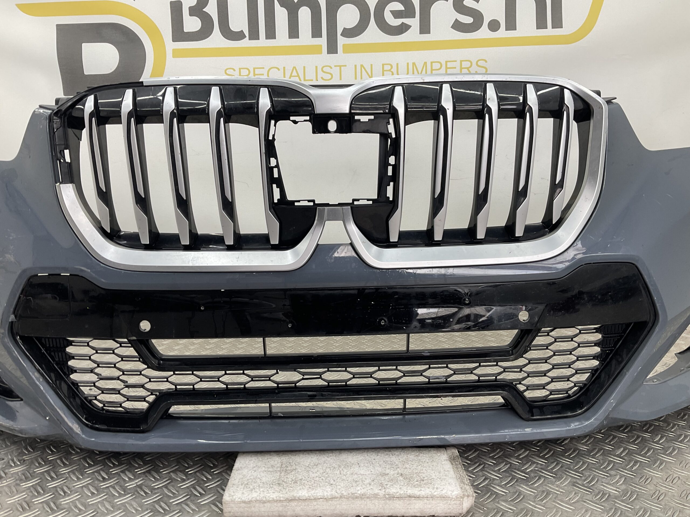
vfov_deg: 48.2
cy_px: 258
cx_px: 345
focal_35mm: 29
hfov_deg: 61.7
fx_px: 578
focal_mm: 3
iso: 25
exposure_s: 1/120
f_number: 1.8
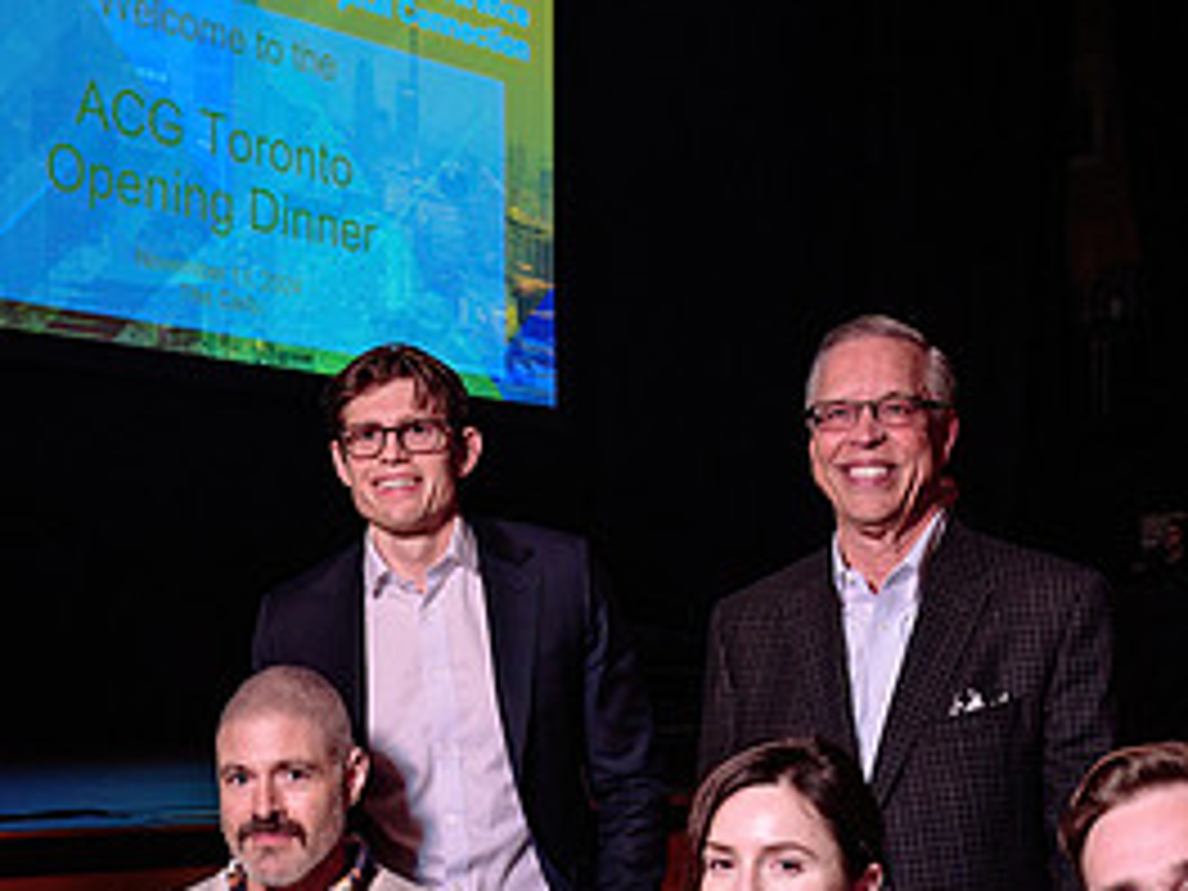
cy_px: 753
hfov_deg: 29.4
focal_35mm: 66
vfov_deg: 21.9
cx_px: 580
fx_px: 2265
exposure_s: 1/100
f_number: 3.5
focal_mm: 27.5
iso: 800
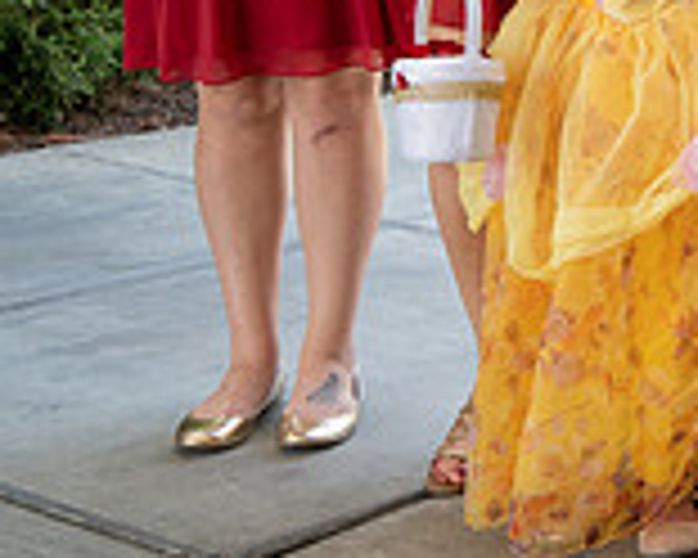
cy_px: -241
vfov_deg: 16.2
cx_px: 1225
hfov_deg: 17.8
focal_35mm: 88
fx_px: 1818
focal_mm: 25
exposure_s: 1/200
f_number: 5
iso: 640
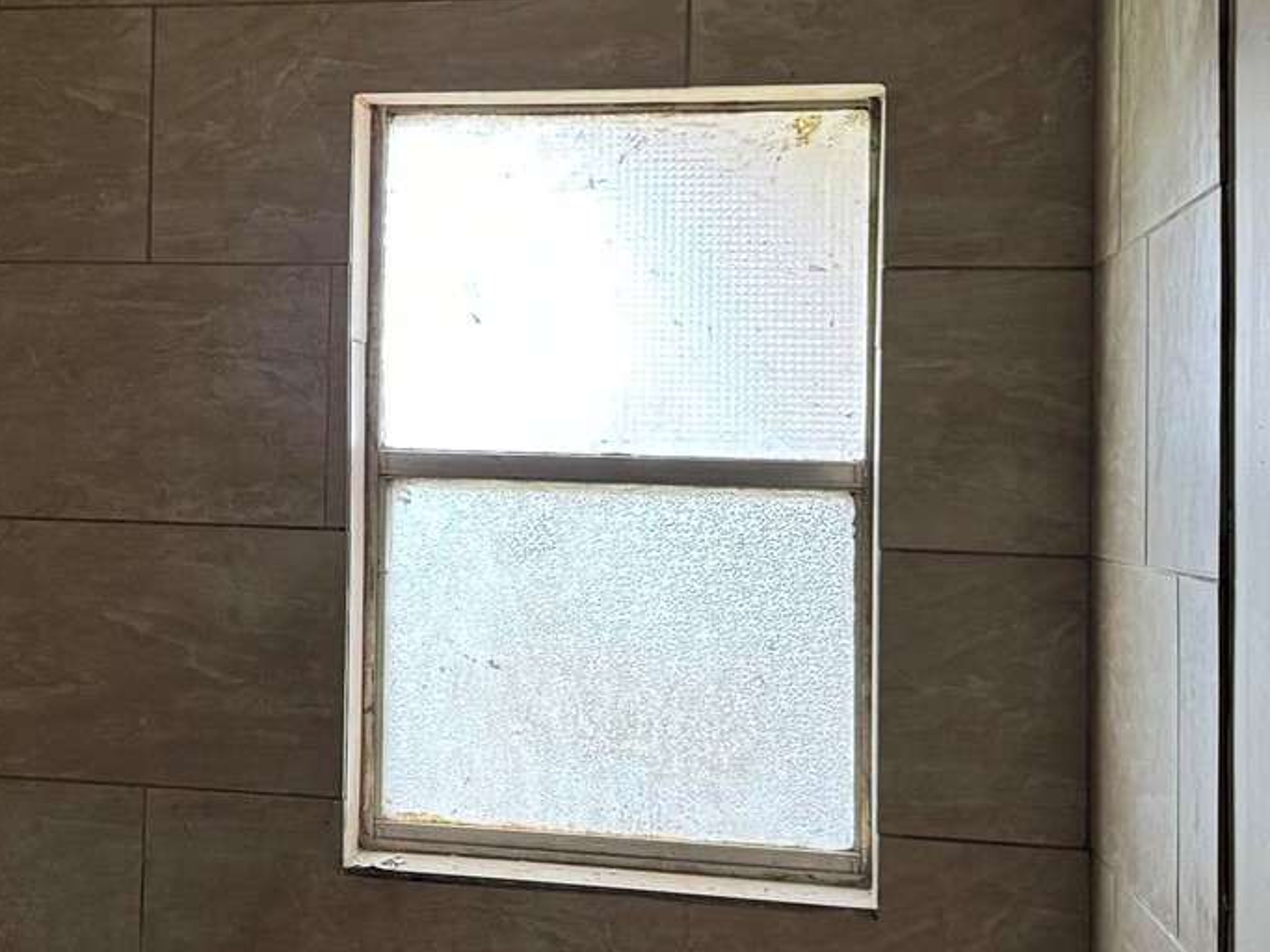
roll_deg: -2.1
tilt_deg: +3.0
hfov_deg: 25.9
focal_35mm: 72
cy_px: 327
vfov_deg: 20.4
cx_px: 50
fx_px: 2641
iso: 320
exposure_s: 1/60
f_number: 1.78
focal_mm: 6.76
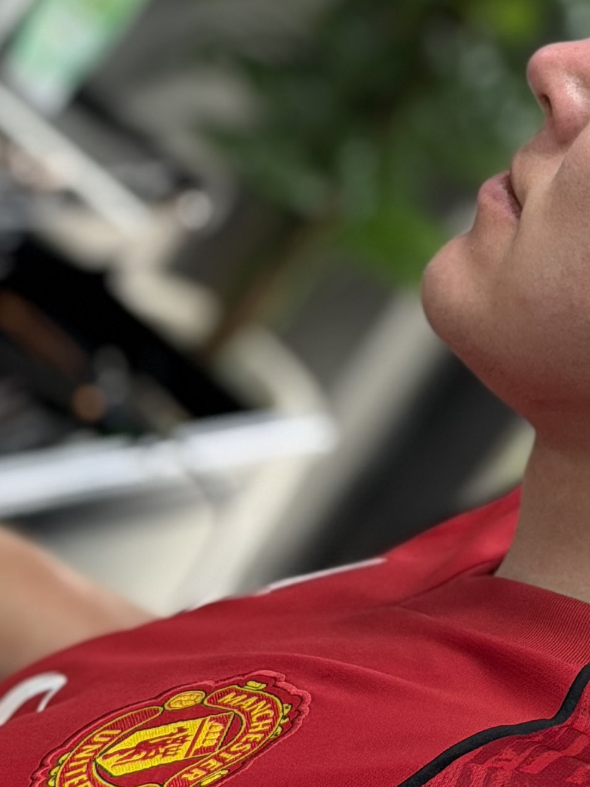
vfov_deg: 13.4
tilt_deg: -9.9
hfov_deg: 9.8
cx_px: 891
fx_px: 3342
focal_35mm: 147
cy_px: 155
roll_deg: -35.4
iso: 100
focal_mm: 6.76
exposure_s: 1/100
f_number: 1.78
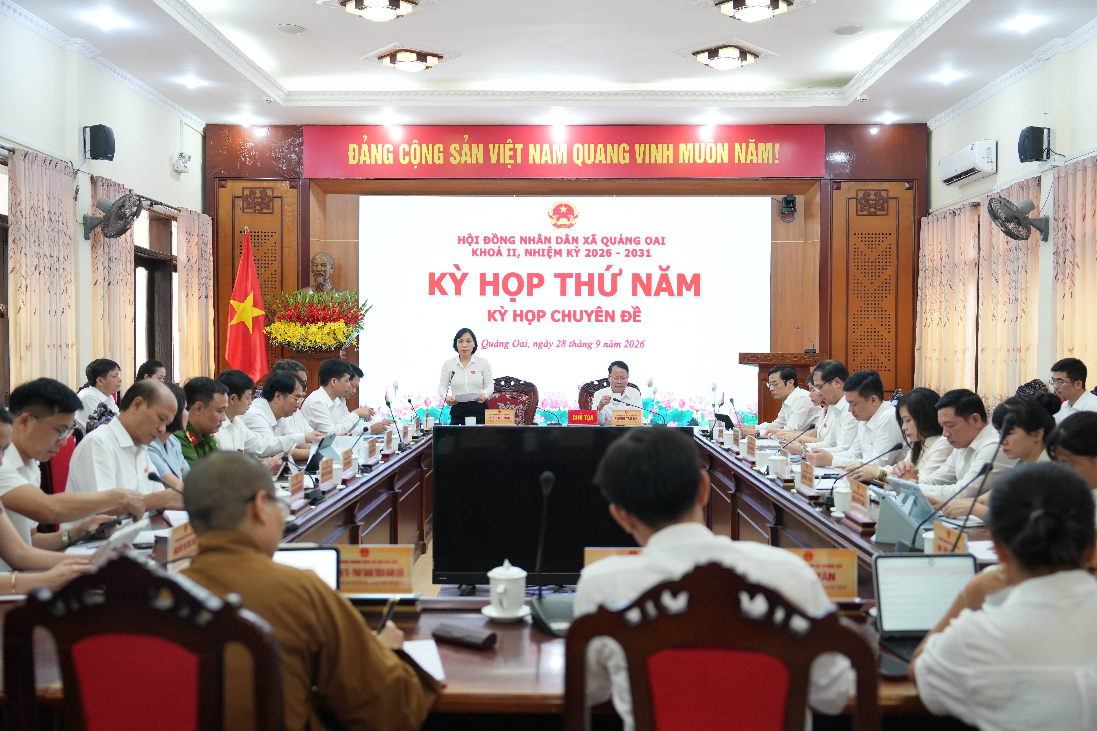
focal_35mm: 35
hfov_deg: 54.4
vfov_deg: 37.9
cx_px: 548
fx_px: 1066
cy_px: 366
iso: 1250
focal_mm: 35
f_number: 2.8
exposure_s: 1/160
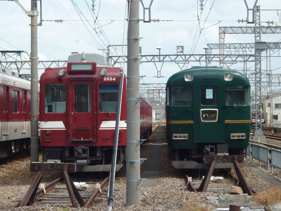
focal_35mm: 112
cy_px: 106
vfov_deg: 13.2
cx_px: 140
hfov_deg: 17.6
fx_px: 909
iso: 100
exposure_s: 1/125
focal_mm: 20
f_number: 6.5
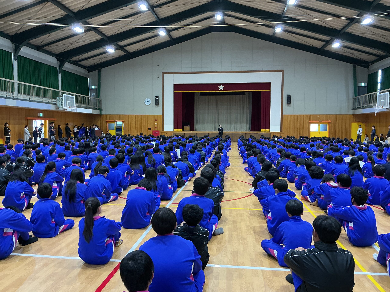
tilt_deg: -3.8
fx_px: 327
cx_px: 195
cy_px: 146
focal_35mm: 29
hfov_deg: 61.7
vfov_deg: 48.2
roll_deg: -0.4
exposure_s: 1/60
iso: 125
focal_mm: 3
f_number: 1.8
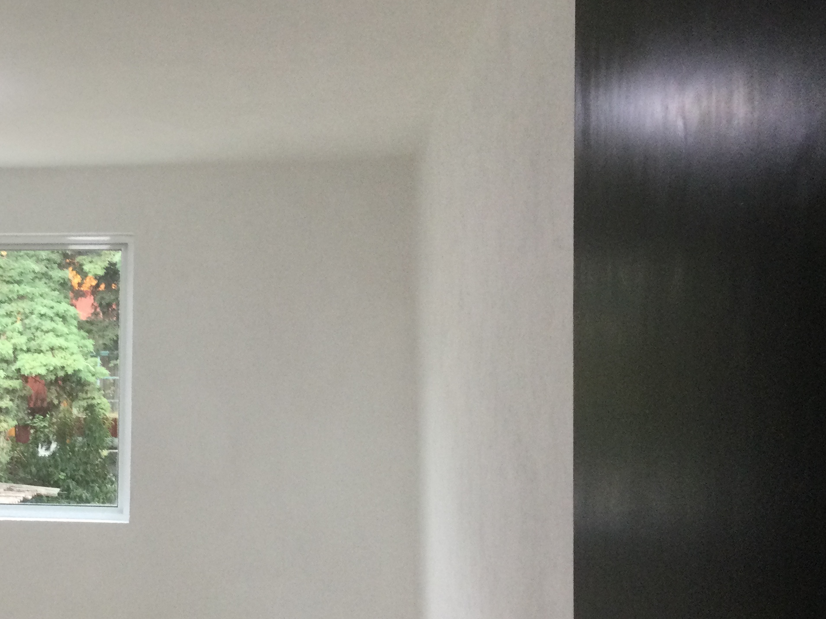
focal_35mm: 53
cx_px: 180
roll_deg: +0.2
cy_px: 352
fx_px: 1265
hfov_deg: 35.2
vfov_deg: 27.5
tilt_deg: +1.5
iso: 64
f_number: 2.4
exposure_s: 1/30
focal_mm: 3.3
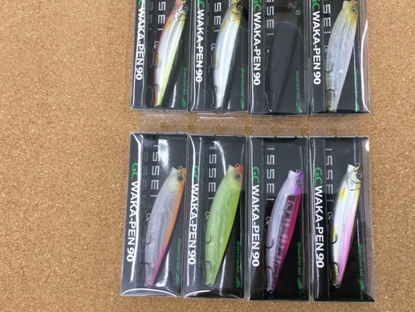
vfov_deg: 39.6
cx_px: 238
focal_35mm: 36
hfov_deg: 51.2
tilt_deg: -82.7
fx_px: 432
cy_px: 133
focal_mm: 3.3
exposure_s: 1/30
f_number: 2.4
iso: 40
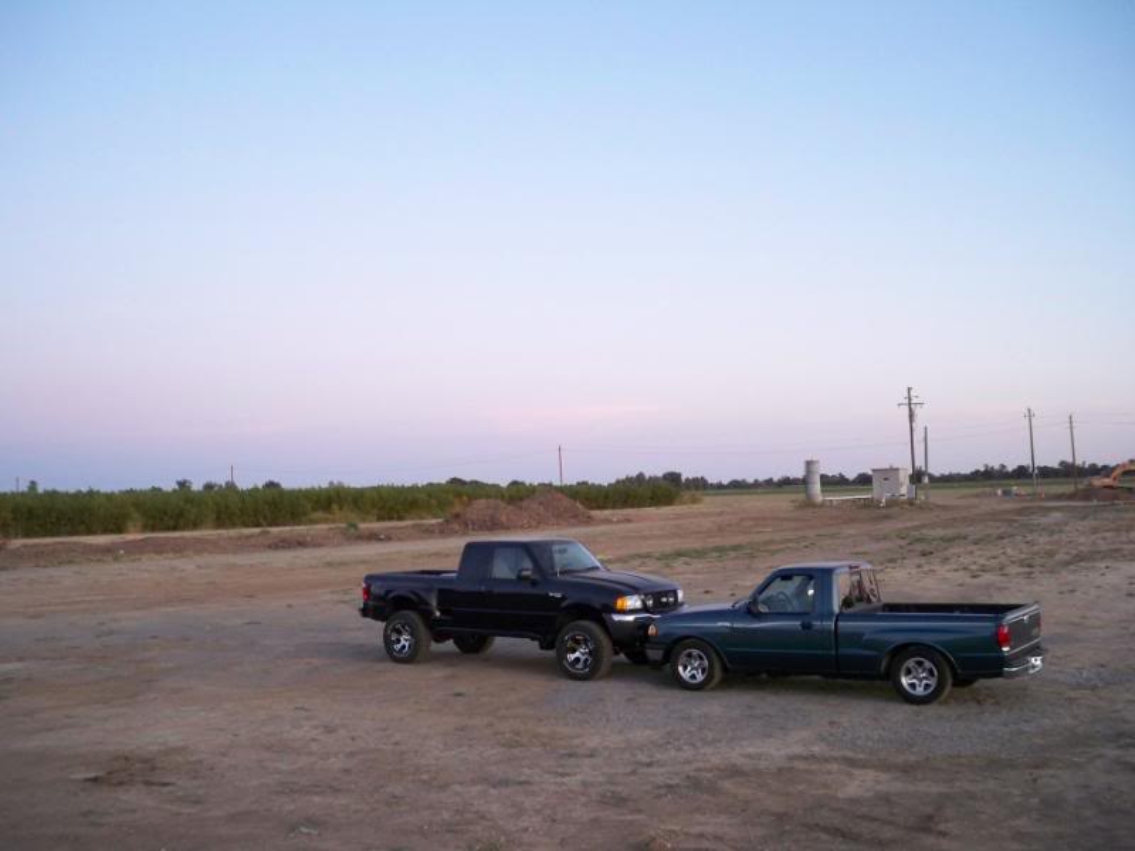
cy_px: 426
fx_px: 1148
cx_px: 568
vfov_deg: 40.7
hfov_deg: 52.6
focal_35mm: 35
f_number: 3.1
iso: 250
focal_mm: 6.3
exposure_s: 1/60
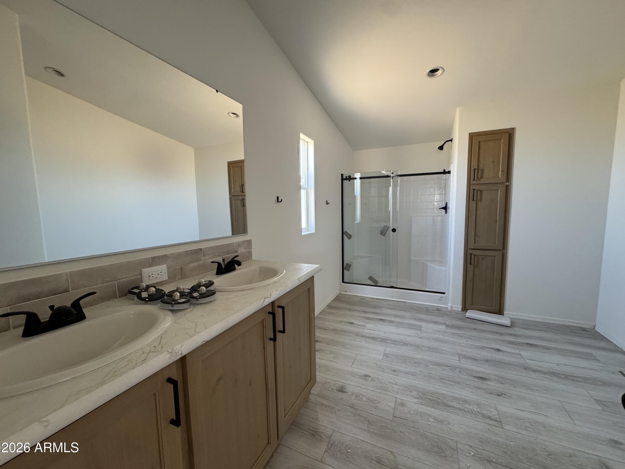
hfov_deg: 102.1
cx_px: 312
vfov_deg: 85.7
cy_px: 234
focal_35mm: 14
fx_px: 253
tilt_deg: -6.4
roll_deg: +1.2
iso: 320
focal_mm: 2.22
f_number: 2.2
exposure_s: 1/84
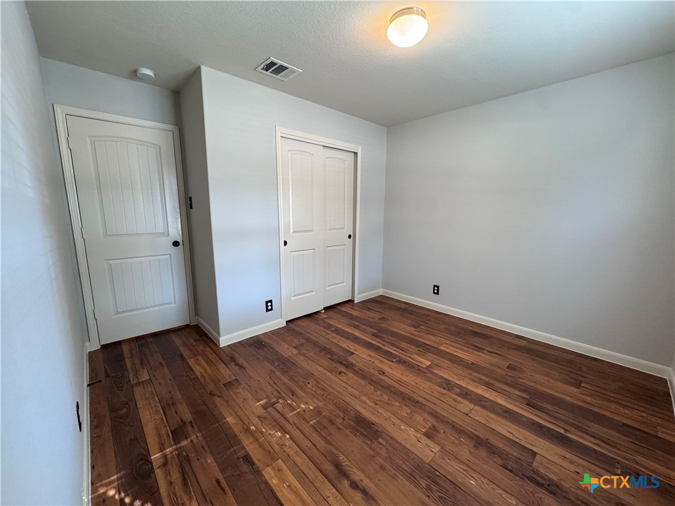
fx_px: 273
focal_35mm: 14
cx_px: 338
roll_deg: +0.1
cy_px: 253
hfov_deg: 102.1
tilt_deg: -9.8
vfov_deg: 85.7
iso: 320
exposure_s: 1/120
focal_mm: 2.22
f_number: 2.2
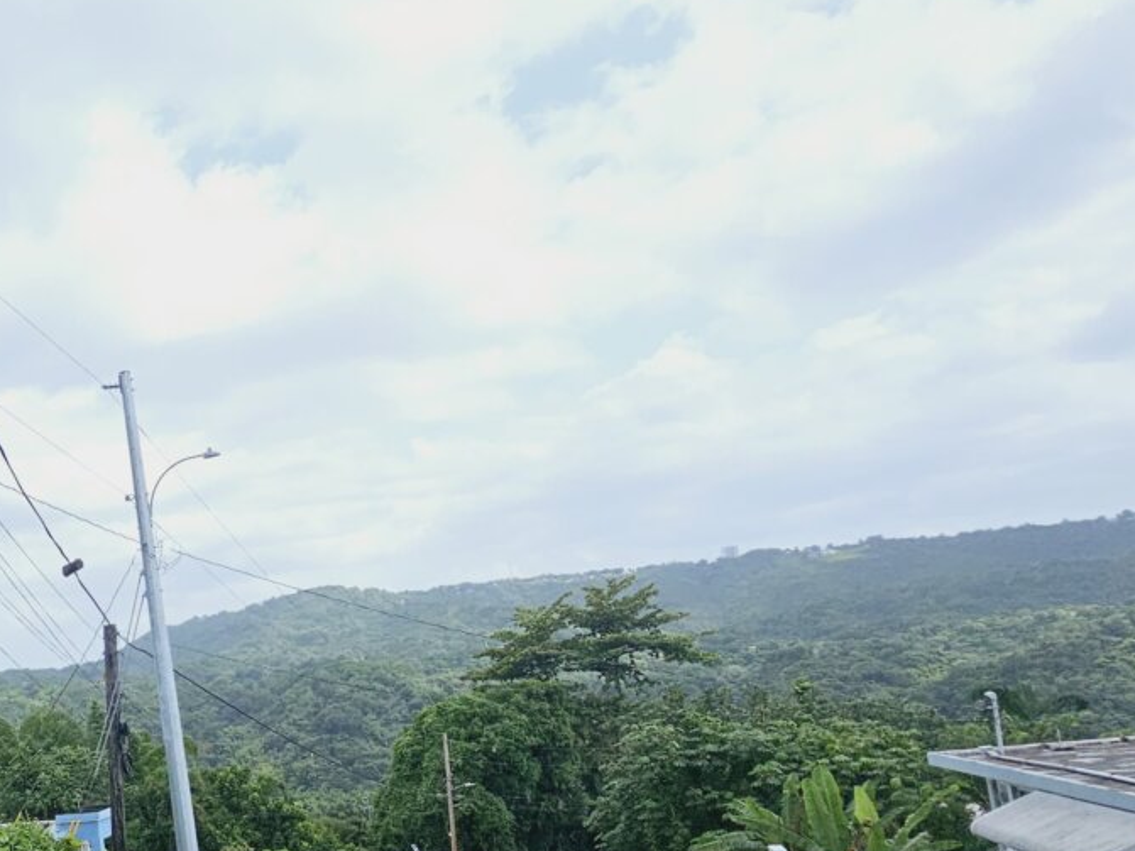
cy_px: 585
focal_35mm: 31
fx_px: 1016
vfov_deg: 44.6
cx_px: 69
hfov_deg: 50.3
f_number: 2.2
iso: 50
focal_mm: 2.2
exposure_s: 1/3126
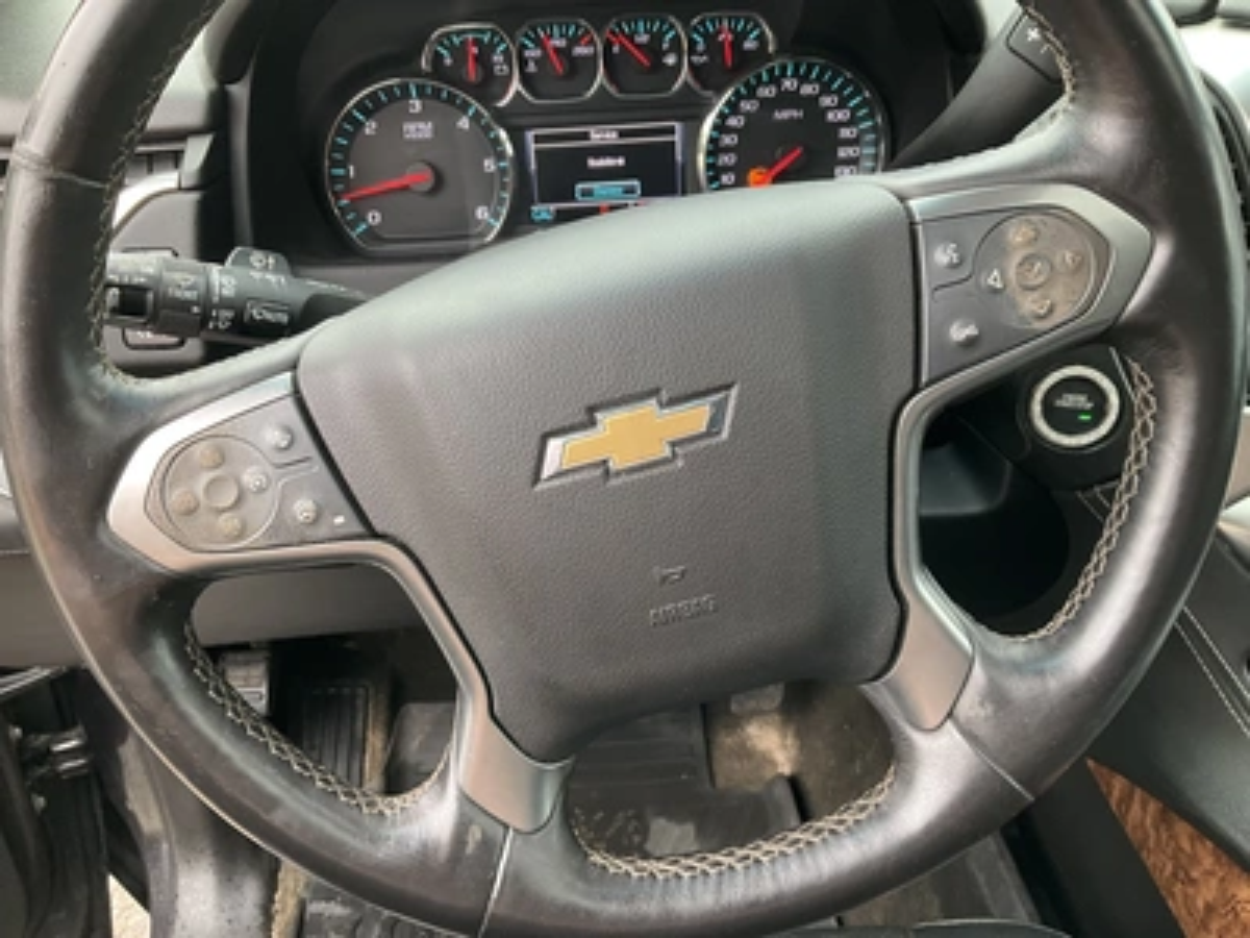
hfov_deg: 61.7
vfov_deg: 48.2
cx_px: 625
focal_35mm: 29
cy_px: 469
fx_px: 1047
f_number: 1.8
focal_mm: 3
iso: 64
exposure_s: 1/77
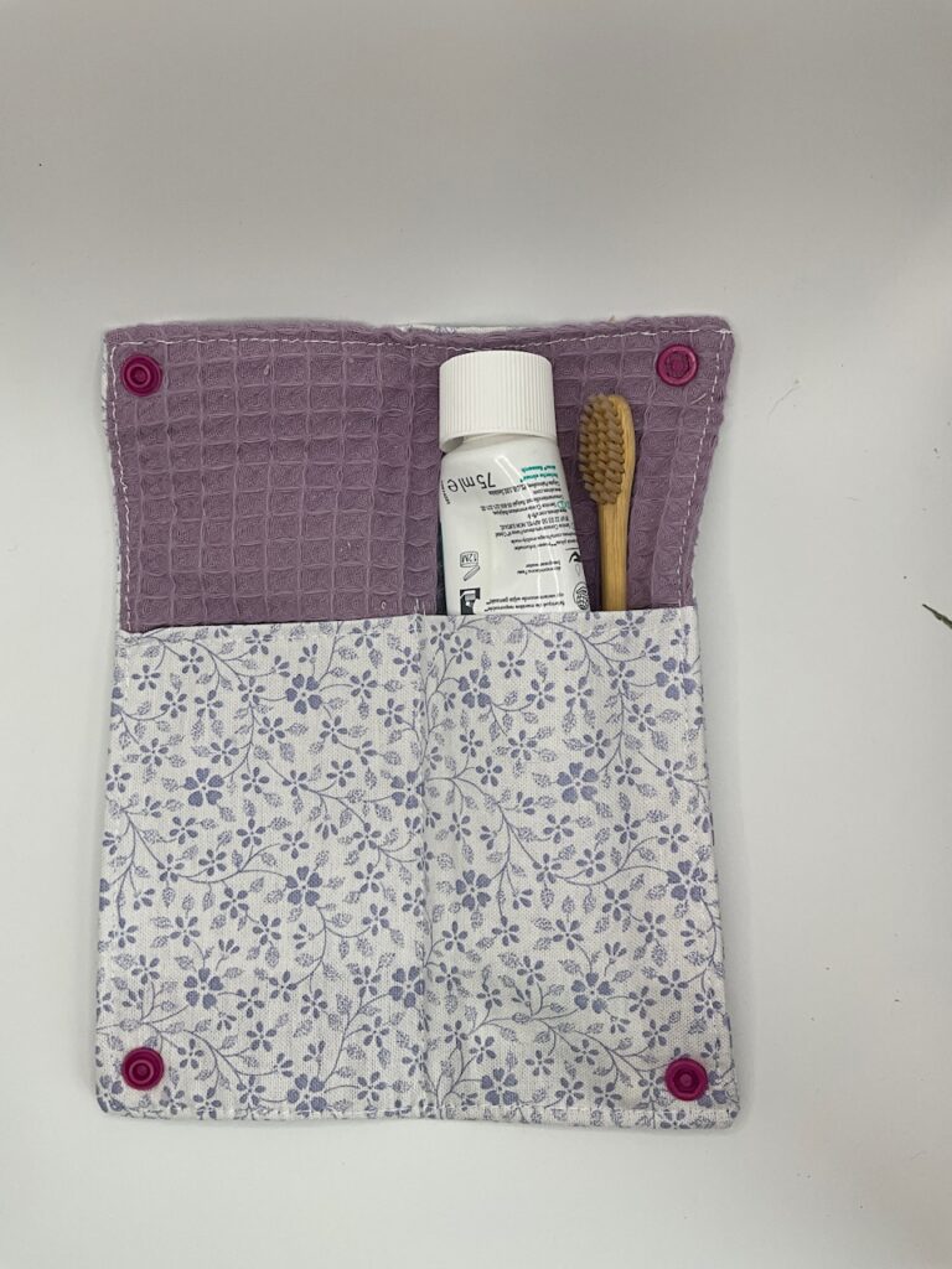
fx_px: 1063
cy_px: 634
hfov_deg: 48.2
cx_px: 476
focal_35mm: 29
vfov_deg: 61.7
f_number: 1.8
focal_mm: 3
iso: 25
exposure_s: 1/386
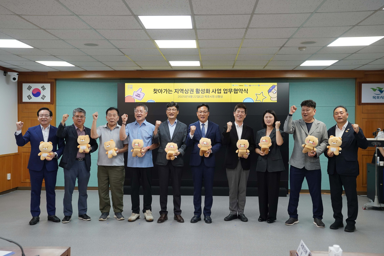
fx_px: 405
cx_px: 192
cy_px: 128
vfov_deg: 35.1
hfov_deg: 50.7
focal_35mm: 38
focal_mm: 38
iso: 1250
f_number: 4
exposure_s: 1/200
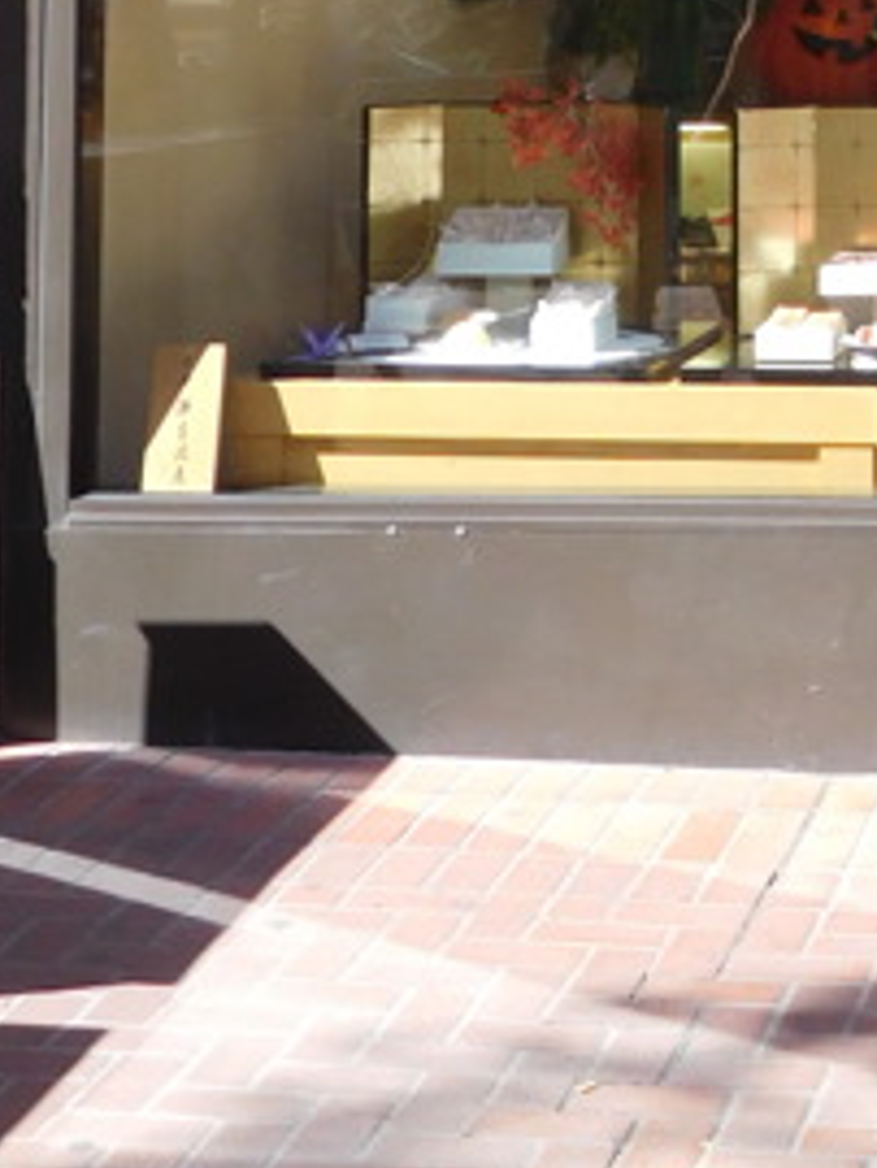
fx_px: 3510
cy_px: -547
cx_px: 925
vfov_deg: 17.2
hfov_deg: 14.0
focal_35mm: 104
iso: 125
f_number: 3.8
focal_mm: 6.2
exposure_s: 1/250
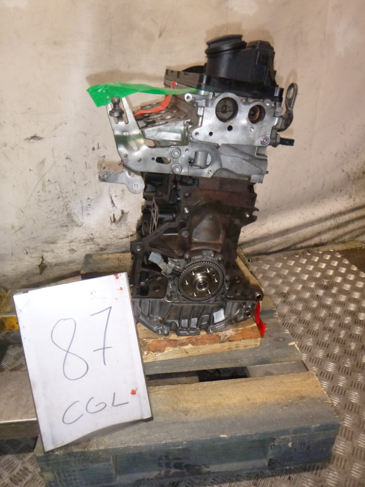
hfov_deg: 54.9
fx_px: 351
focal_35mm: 25
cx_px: 182
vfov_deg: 69.4
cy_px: 244
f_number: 3.9
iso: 400
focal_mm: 4.5
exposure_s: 1/60
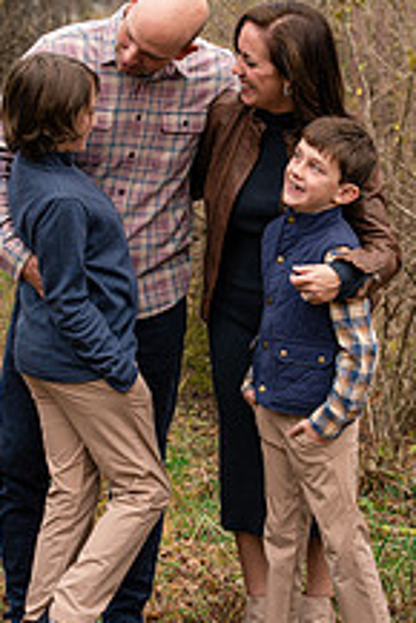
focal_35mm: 176
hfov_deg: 7.8
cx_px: 204
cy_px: 221
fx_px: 3046
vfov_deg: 11.7
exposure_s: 1/250
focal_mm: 85
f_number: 4.5
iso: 320
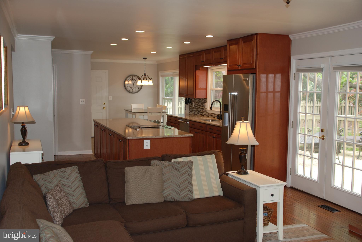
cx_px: 181
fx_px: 393
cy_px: 121
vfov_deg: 34.3
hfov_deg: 49.5
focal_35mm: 39
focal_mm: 26
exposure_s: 1/60
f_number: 4
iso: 200
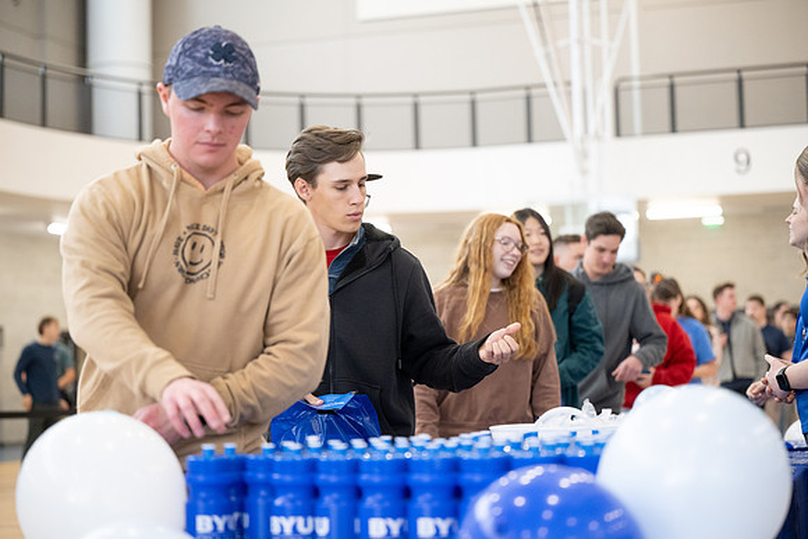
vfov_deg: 19.5
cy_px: 270
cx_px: 404
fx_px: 1571
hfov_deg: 28.8
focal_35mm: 70
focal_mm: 70
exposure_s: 1/320
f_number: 2.8
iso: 2500
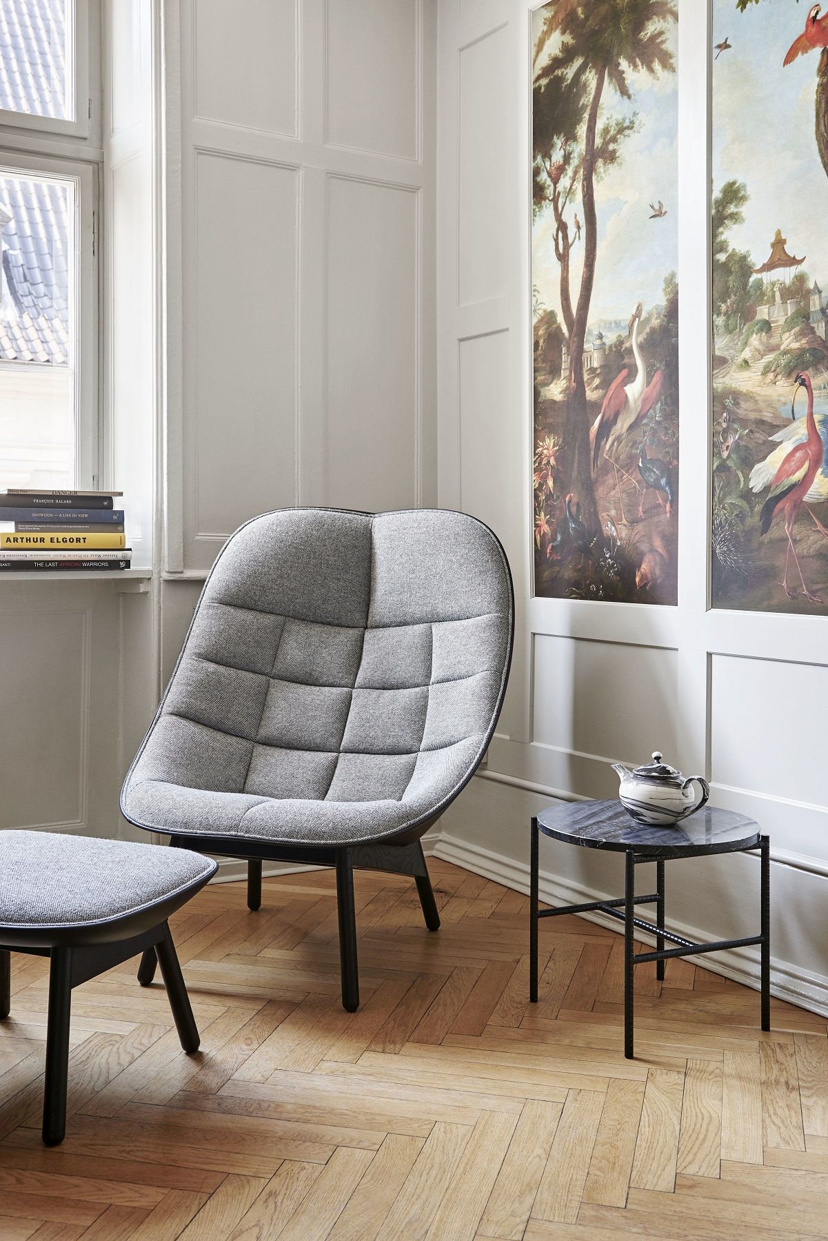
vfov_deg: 50.7
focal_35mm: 38
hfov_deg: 35.1
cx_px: 414
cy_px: 620
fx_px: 1310
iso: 100
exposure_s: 1/1.59
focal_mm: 38
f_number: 7.1
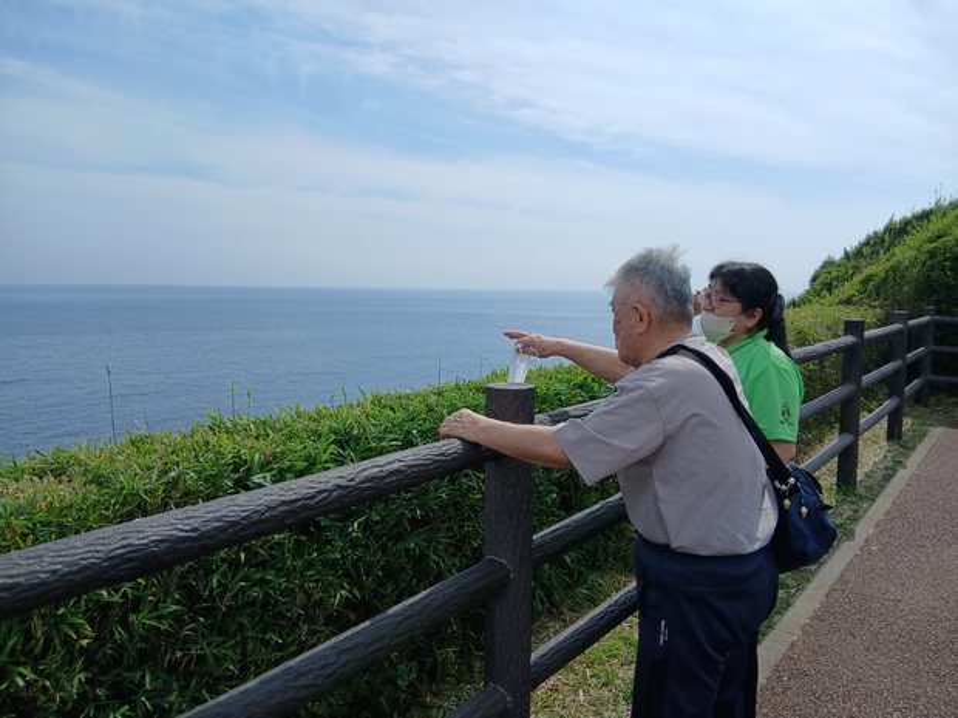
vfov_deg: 53.1
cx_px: 479
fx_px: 720
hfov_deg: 67.3
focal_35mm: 26
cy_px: 359
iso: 20
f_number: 1.8
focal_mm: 3.86
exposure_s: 1/1127
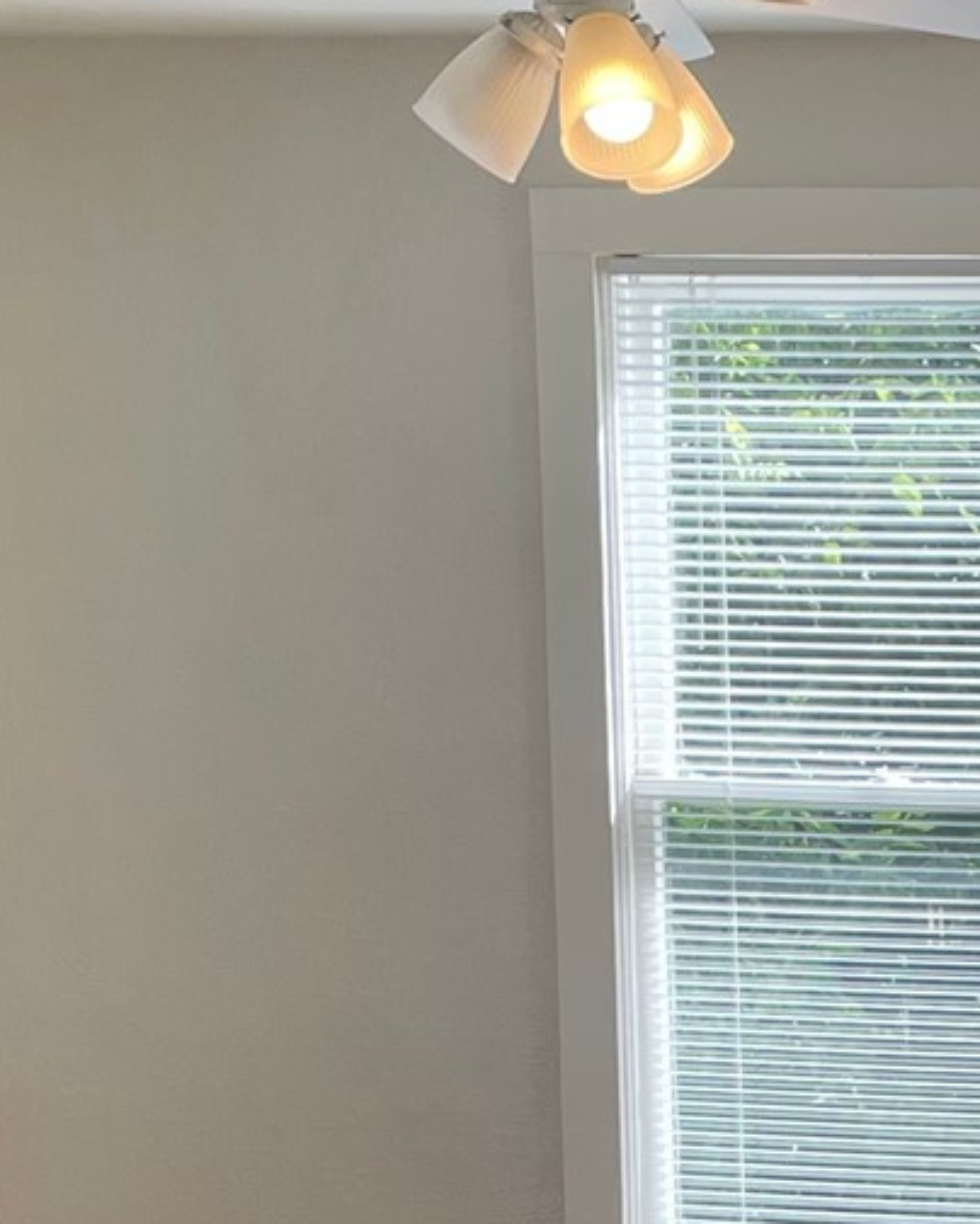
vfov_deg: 17.8
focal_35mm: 103
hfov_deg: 14.1
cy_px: 1440
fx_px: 3734
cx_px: 1419
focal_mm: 4.2
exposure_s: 1/392
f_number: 1.6
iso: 32
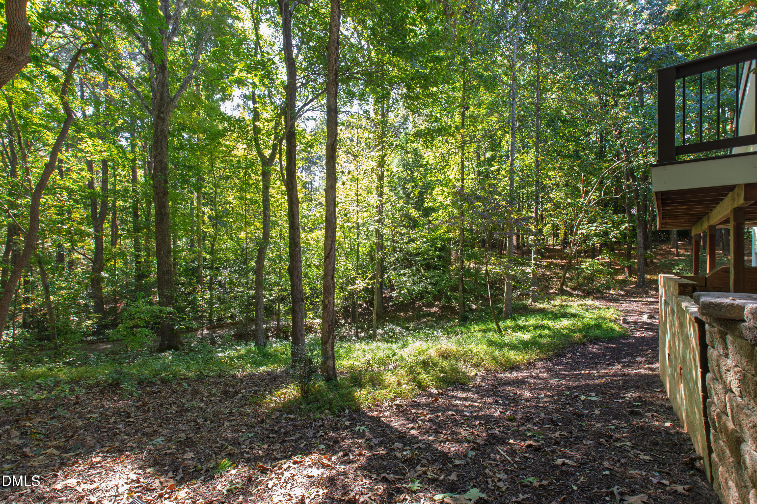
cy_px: 252
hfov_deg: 100.4
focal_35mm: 15
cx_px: 378
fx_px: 315
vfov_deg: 77.3
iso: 100
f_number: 8
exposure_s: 1/10
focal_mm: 10
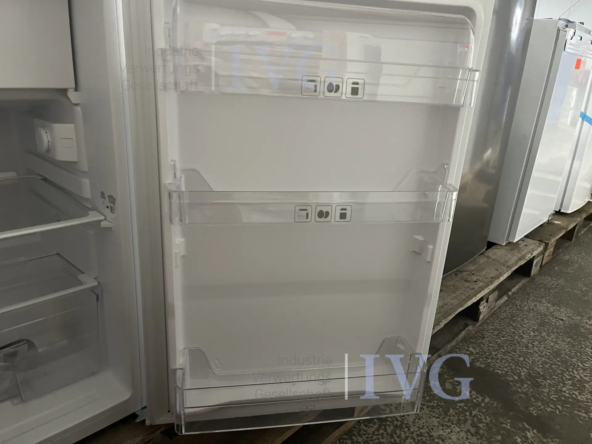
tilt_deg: -18.7
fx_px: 445
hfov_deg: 67.3
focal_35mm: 26
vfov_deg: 53.1
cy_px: 222
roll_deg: -4.3
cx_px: 296
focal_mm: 5.1
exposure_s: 1/33
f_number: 1.6
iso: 500
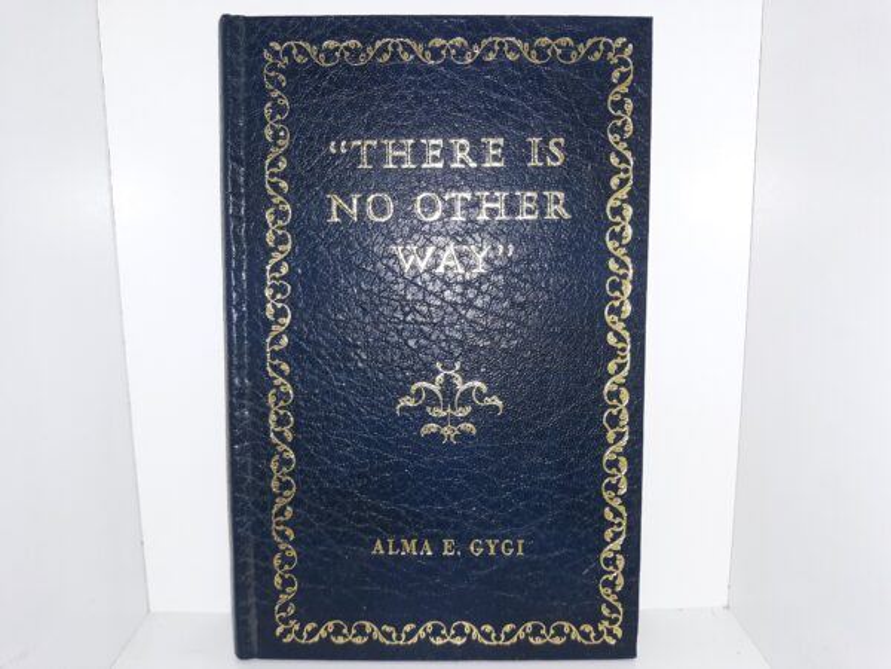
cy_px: 334
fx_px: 721
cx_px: 446
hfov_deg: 63.4
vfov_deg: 49.7
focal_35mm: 28
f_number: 1.7
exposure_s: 1/120
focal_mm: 3.7
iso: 50
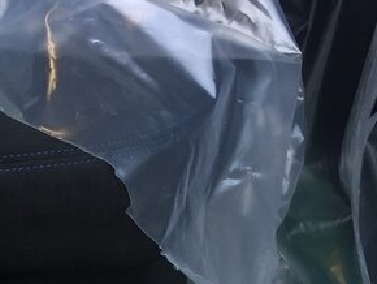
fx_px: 719
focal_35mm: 66
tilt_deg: -46.5
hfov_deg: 28.6
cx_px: 68
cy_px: 309
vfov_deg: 21.2
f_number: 2.2
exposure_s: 1/33
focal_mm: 4.15
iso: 80
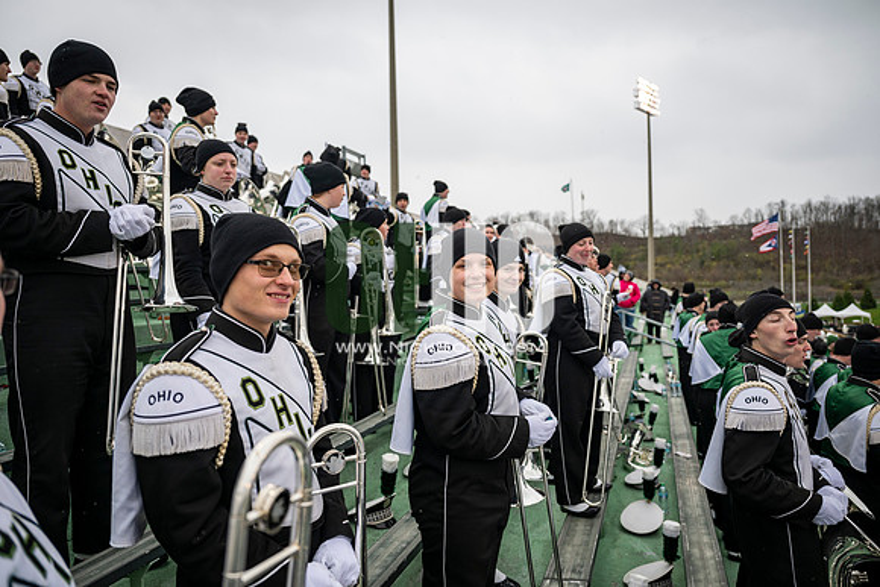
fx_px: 587
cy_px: 294
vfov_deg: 53.2
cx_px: 440
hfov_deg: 73.7
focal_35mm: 24
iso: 160
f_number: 2.8
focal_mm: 24
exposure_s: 1/500
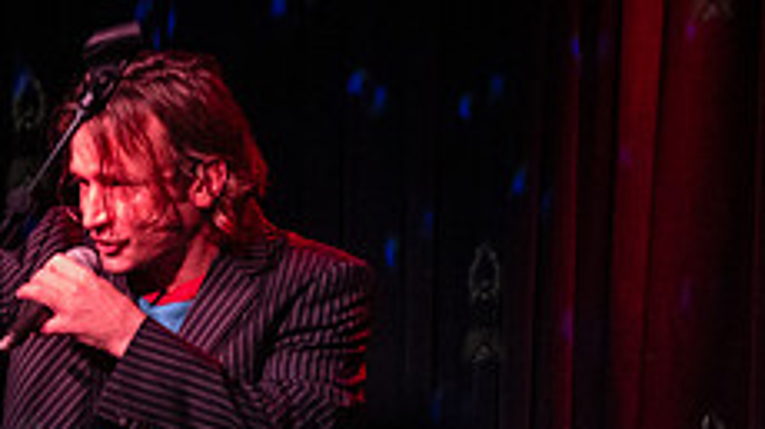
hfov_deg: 22.3
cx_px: -43
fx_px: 1845
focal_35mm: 91
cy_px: 476
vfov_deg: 13.0
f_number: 4
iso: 10000
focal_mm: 31
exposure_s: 1/200
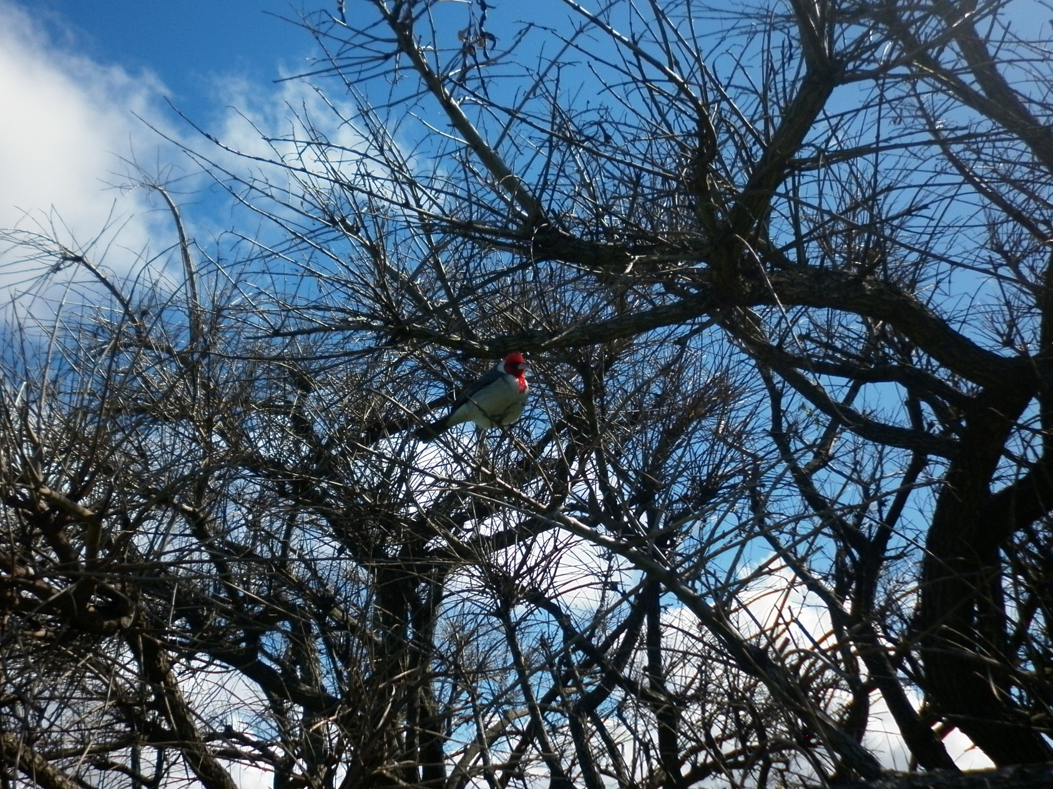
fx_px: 1034
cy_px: 356
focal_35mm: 34
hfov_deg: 53.6
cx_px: 420
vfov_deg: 41.7
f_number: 7.1
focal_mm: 5
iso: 80
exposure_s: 1/250
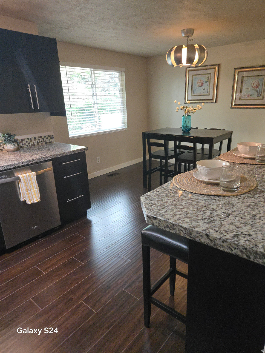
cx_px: 132
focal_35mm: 23
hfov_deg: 58.9
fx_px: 235
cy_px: 176
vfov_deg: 73.9
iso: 500
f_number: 1.8
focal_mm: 5.4
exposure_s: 1/120
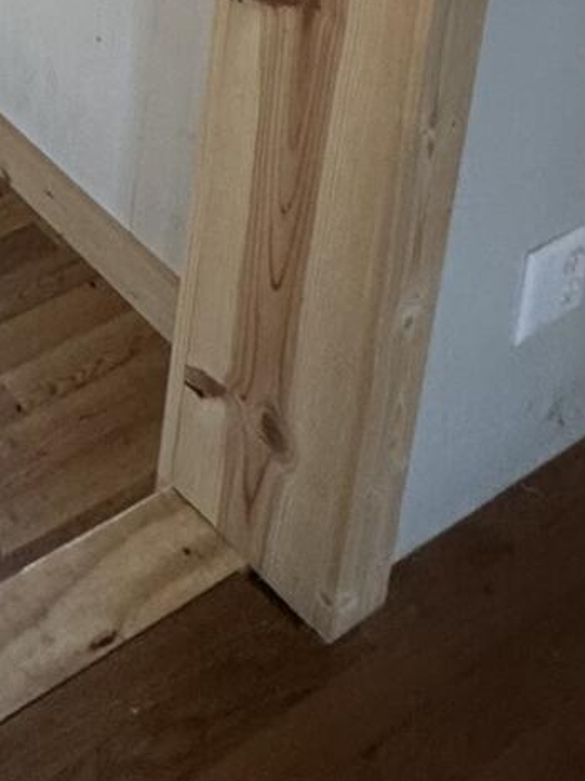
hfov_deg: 20.0
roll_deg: +1.8
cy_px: -478
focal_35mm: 60
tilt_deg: -15.7
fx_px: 1353
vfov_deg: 23.5
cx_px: -364
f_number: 2.2
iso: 200
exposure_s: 1/60
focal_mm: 2.22
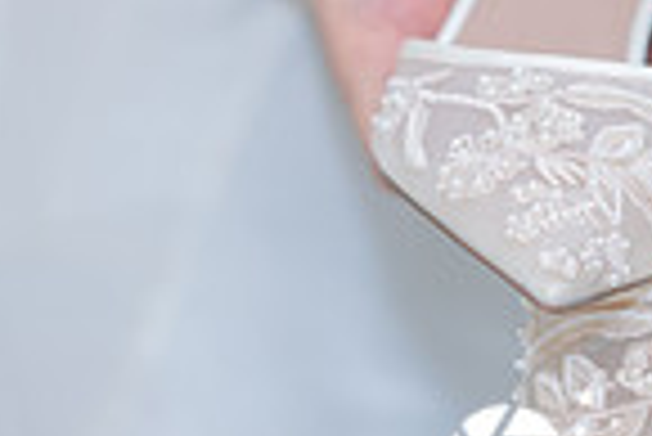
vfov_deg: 3.9
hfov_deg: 5.8
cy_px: -142
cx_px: 513
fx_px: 6418
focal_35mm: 354
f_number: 2
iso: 640
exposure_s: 1/200
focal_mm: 85
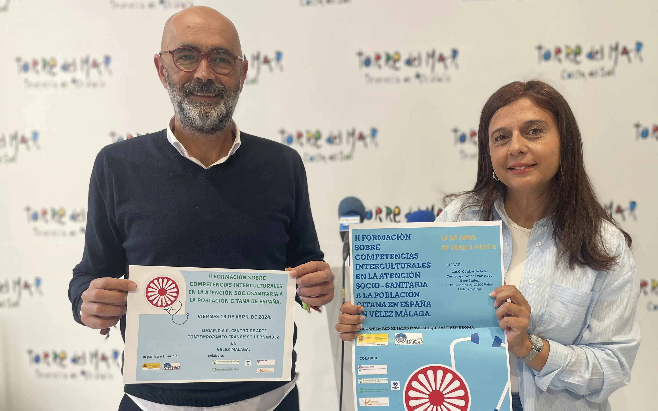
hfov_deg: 57.9
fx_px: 592
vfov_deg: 38.1
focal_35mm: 33
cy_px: 258
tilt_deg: -5.1
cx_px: 372
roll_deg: +0.4
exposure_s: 1/200
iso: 40
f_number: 1.6
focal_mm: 4.2
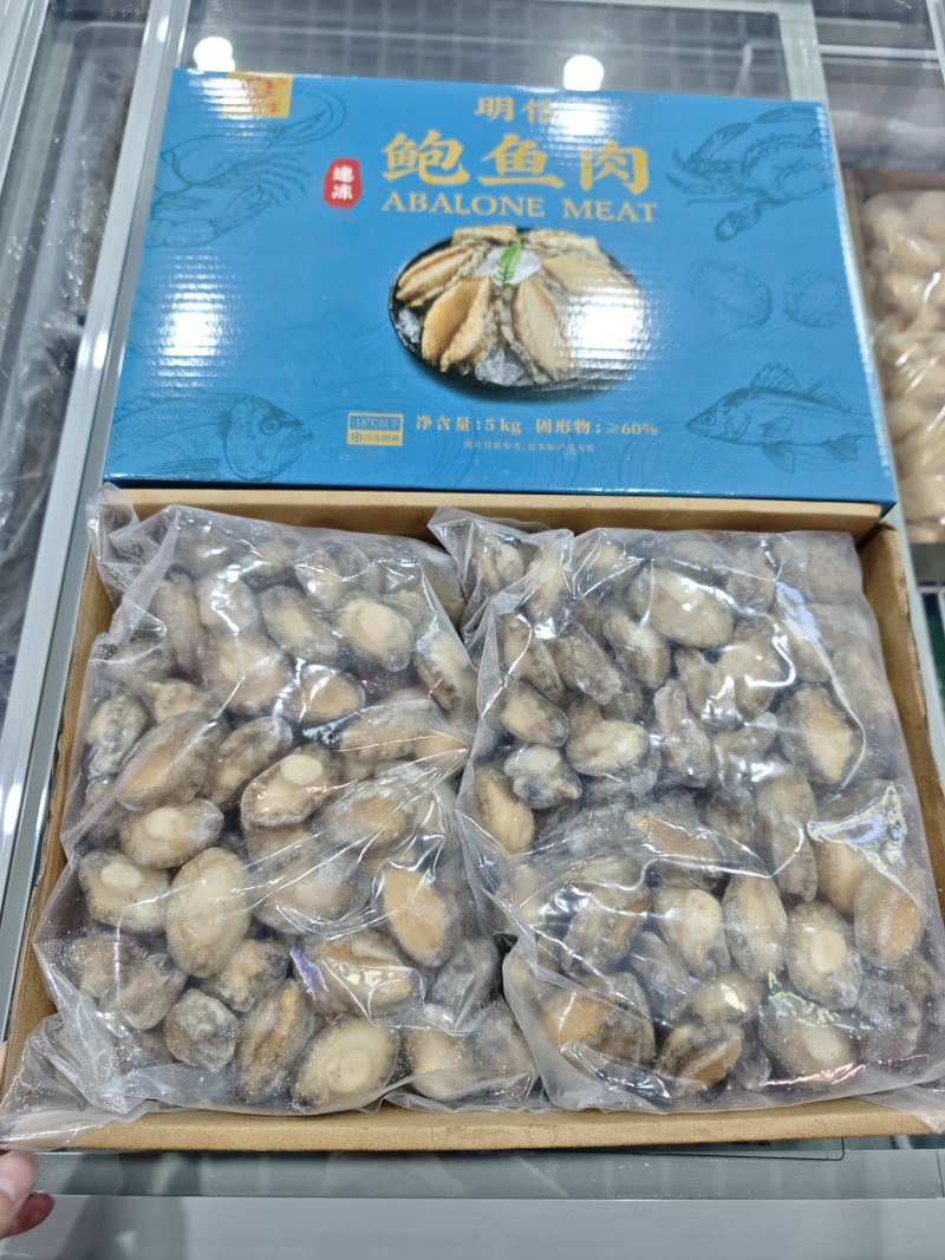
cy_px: 630
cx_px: 472
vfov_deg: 73.9
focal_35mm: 23
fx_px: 837
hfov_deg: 58.9
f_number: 1.44
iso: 200
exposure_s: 1/74.6
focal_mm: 6.68
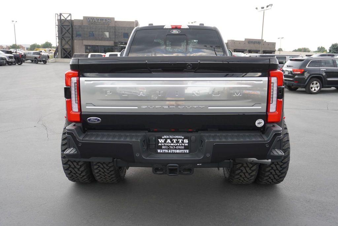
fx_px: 296
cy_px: 113
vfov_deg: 41.8
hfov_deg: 59.5
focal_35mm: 32
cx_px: 169
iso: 100
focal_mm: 21
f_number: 4.5
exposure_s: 1/80
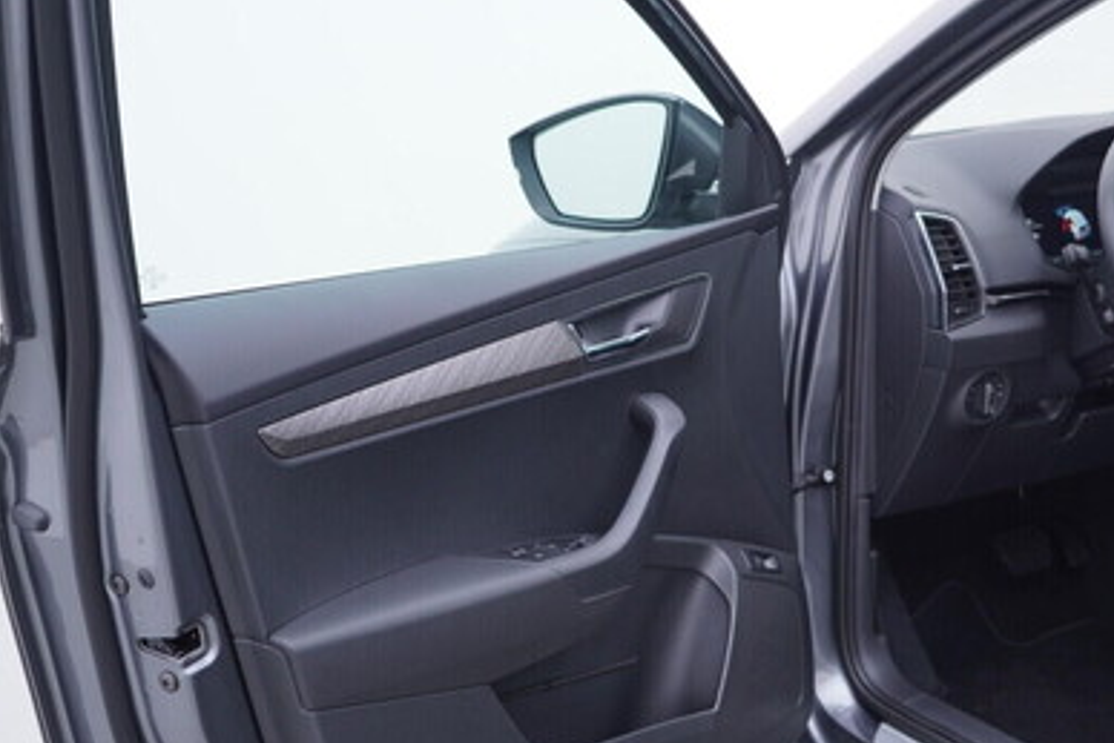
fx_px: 1579
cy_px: 363
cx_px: 787
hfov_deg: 38.2
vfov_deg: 26.5
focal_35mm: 51
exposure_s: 1/50
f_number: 3.2
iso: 125
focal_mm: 24
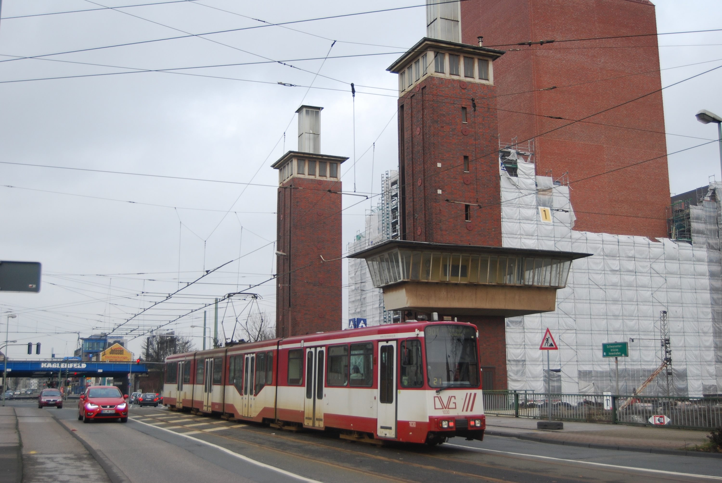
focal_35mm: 42
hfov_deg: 46.3
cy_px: 242
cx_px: 361
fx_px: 843
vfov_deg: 32.0
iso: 250
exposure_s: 1/500
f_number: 4.2
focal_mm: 28
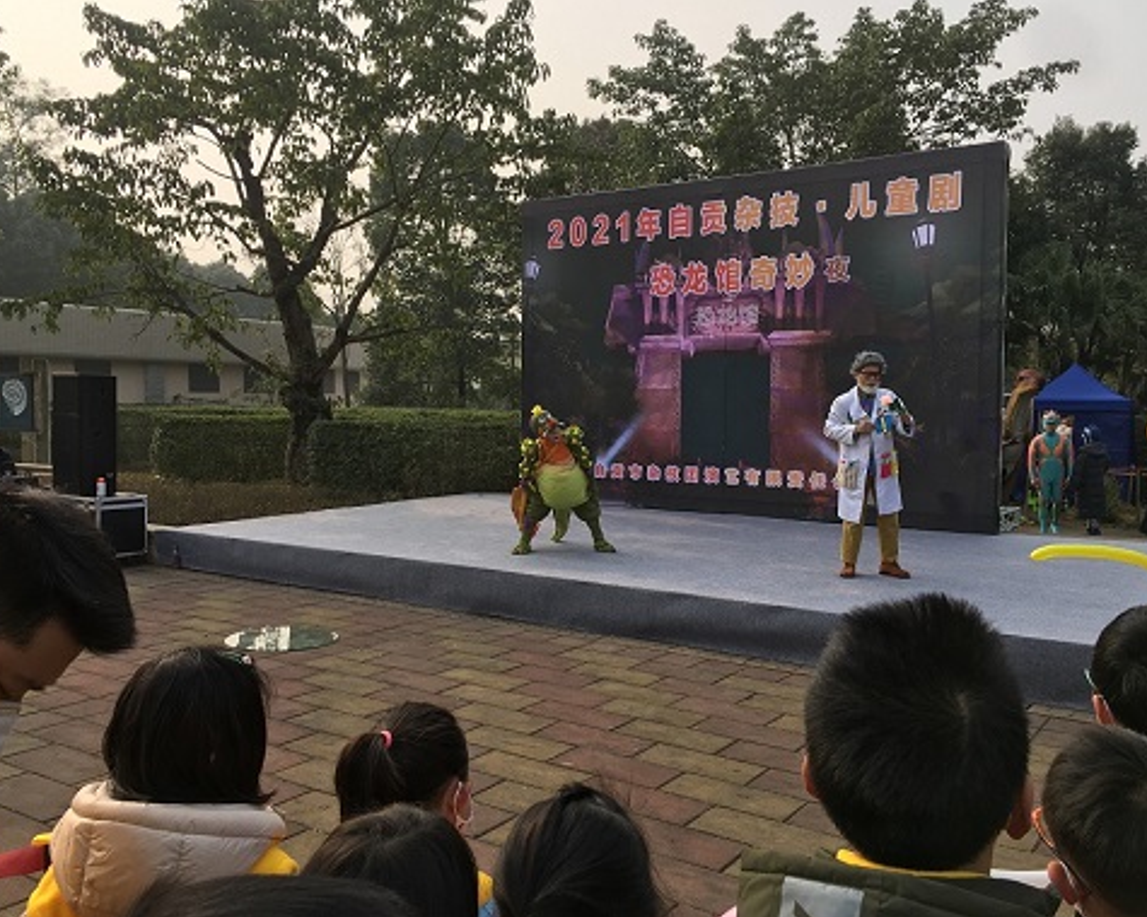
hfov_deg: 57.2
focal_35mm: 31
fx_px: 1052
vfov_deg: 47.1
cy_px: 461
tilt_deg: -1.7
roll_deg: -0.9
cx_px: 553
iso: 25
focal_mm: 4.15
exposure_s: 1/916
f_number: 2.2
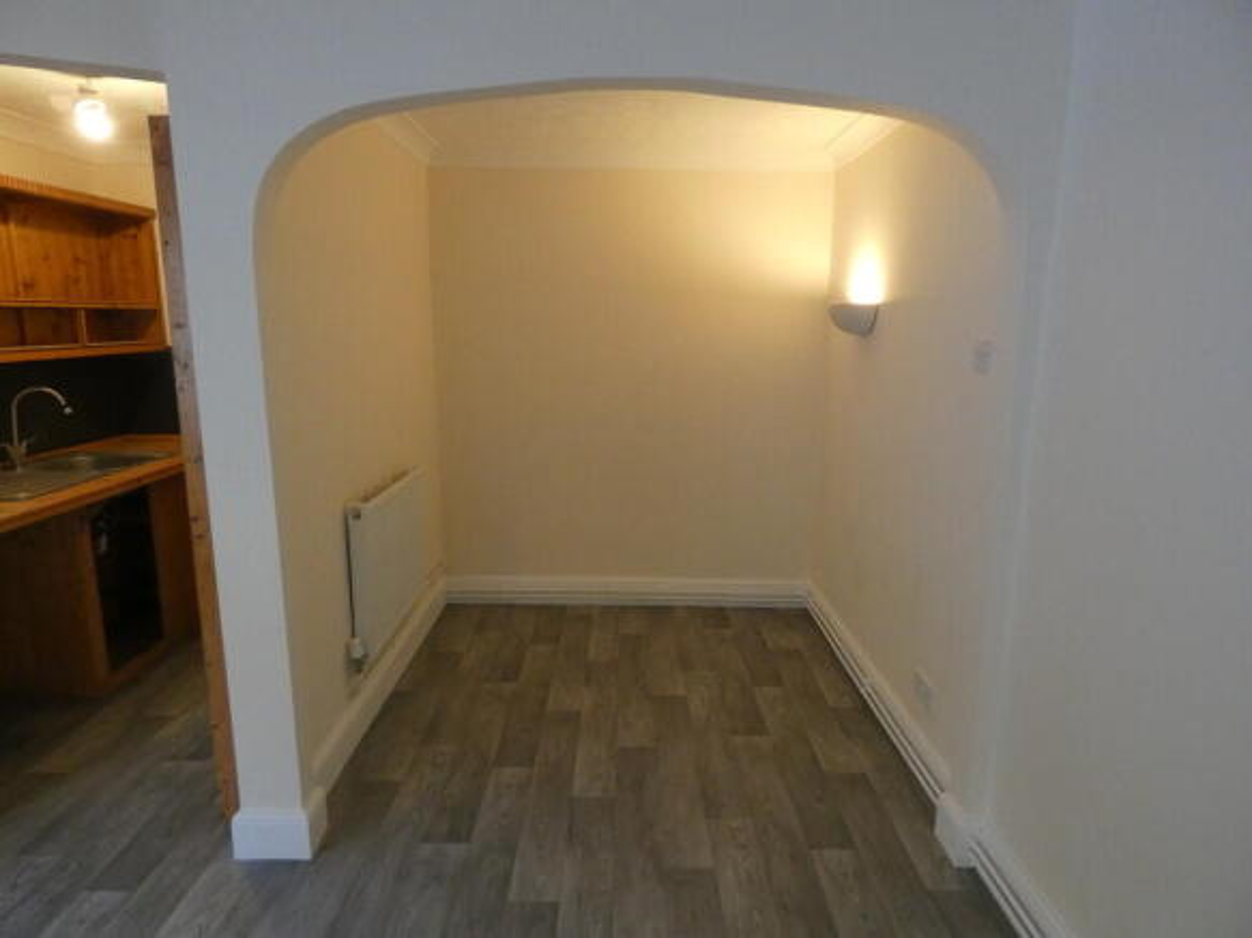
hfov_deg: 81.8
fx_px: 723
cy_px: 469
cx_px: 626
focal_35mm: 20
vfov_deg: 66.0
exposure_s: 1/60
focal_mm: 3.6
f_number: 2.8
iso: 640
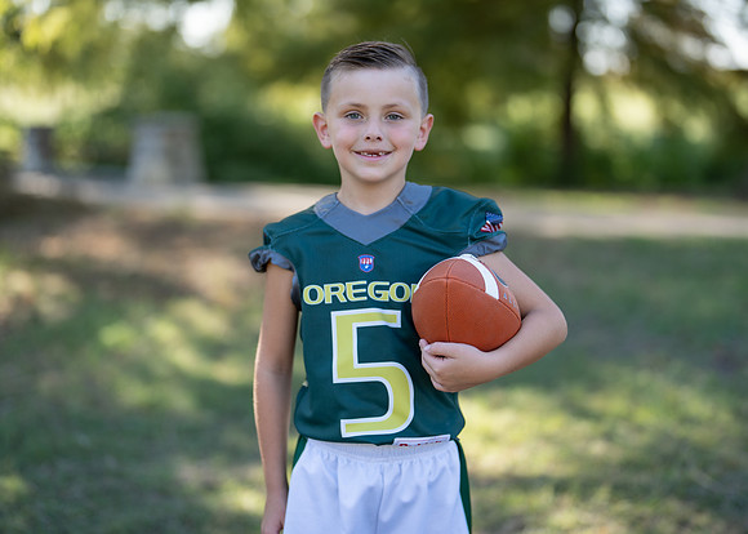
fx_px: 1265
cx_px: 389
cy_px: 248
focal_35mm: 60
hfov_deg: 32.9
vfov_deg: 23.8
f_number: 1.2
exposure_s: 1/1250
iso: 100
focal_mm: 50
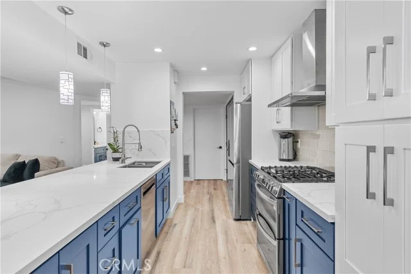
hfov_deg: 84.0
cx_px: 206
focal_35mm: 20
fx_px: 228
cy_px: 137
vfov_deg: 62.0
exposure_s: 1/2
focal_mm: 20
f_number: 9.5
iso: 320
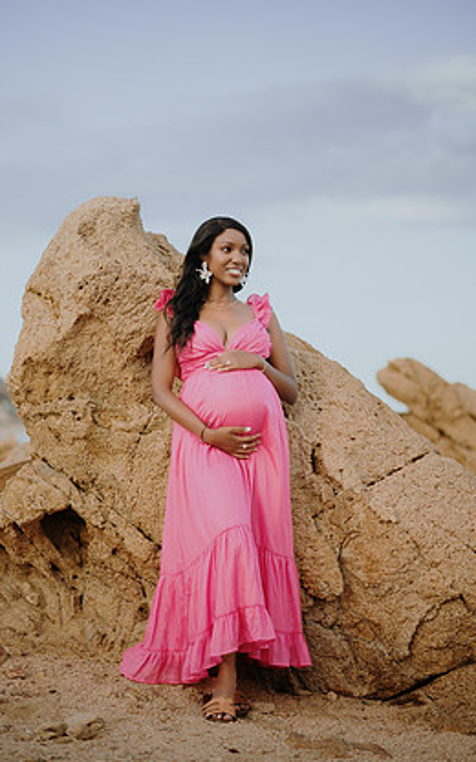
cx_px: 227
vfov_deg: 32.0
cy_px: 357
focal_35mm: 64
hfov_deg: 20.3
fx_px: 1328
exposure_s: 1/2000
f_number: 1.4
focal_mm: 58
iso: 50
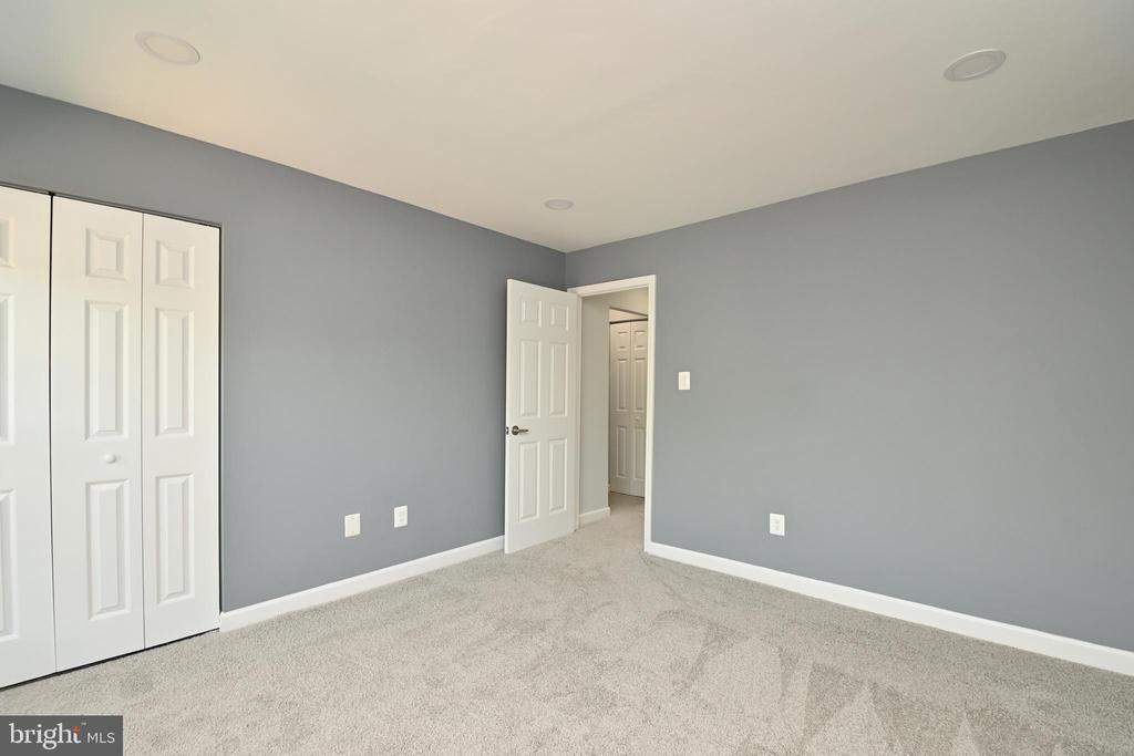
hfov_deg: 100.4
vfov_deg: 77.3
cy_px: 378
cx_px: 567
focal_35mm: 15
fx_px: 473
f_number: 7.1
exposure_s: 1/50
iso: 200
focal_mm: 10
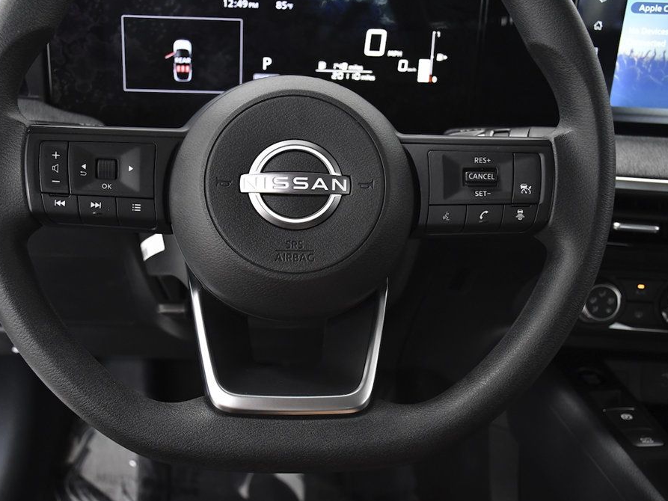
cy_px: 252
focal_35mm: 43
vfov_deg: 33.6
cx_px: 302
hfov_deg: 43.8
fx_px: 830
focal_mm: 26
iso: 2500
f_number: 4.5
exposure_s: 1/250
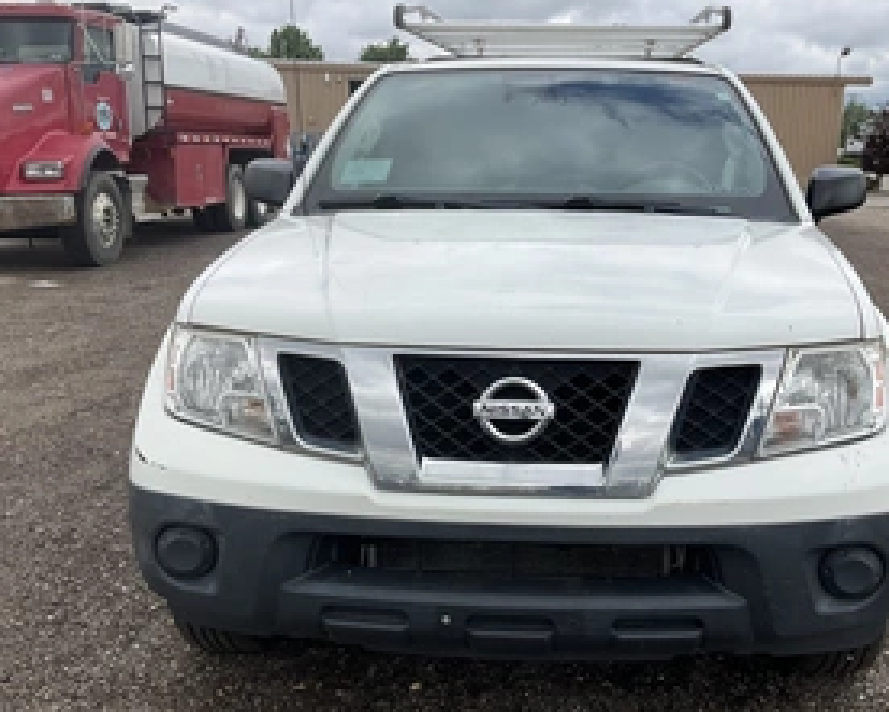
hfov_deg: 44.5
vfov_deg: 36.5
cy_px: 361
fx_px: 1079
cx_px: 541
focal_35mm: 41
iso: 25
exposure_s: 1/1626
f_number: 1.8
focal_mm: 3
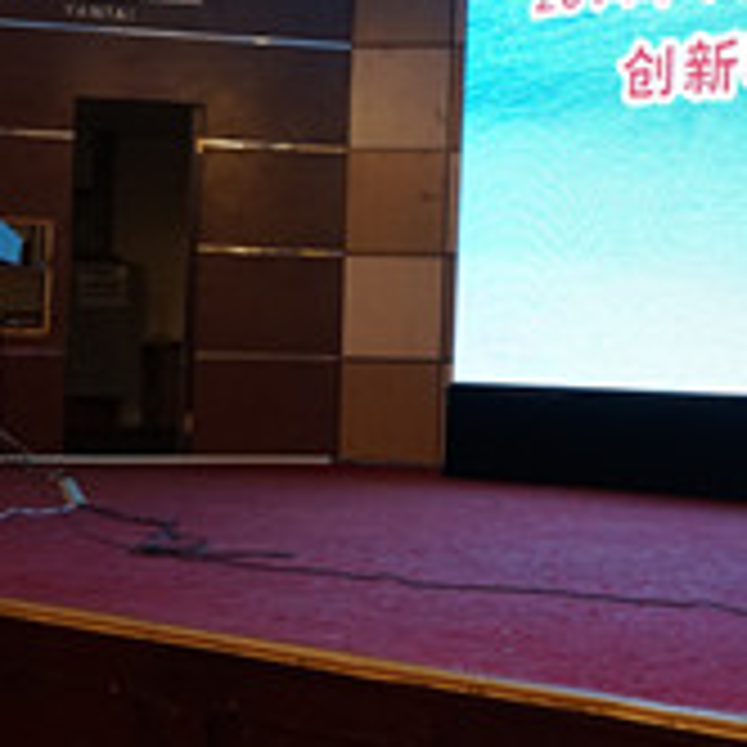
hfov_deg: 21.6
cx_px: 900
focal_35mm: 74
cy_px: 290
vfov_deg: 23.3
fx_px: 1807
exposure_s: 1/60
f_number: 4
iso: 1000
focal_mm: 29
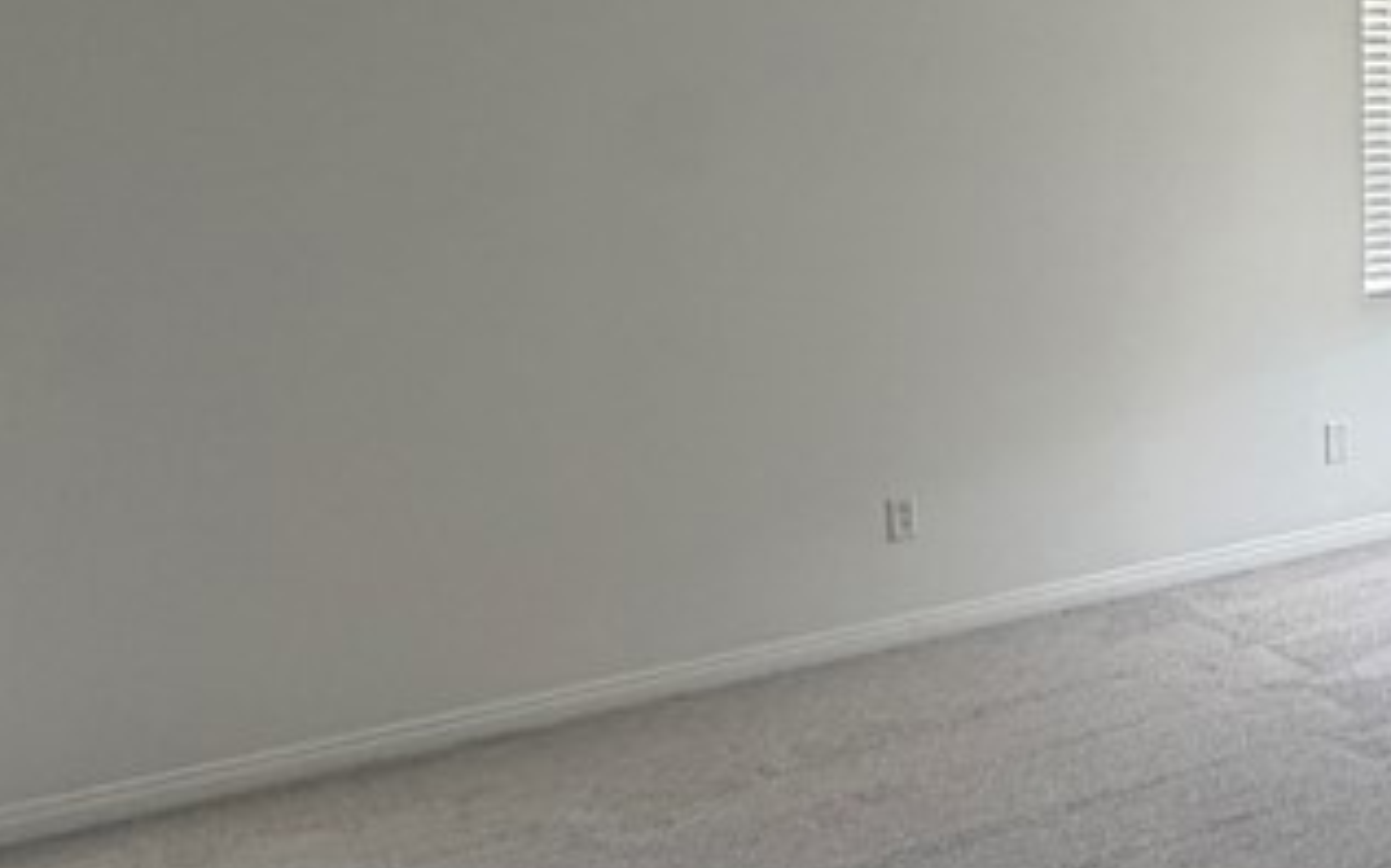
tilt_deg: -5.1
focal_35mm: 48
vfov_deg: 26.6
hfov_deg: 37.3
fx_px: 1819
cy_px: 232
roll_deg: +2.3
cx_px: 1395
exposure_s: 1/120
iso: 320
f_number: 2.2
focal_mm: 2.22
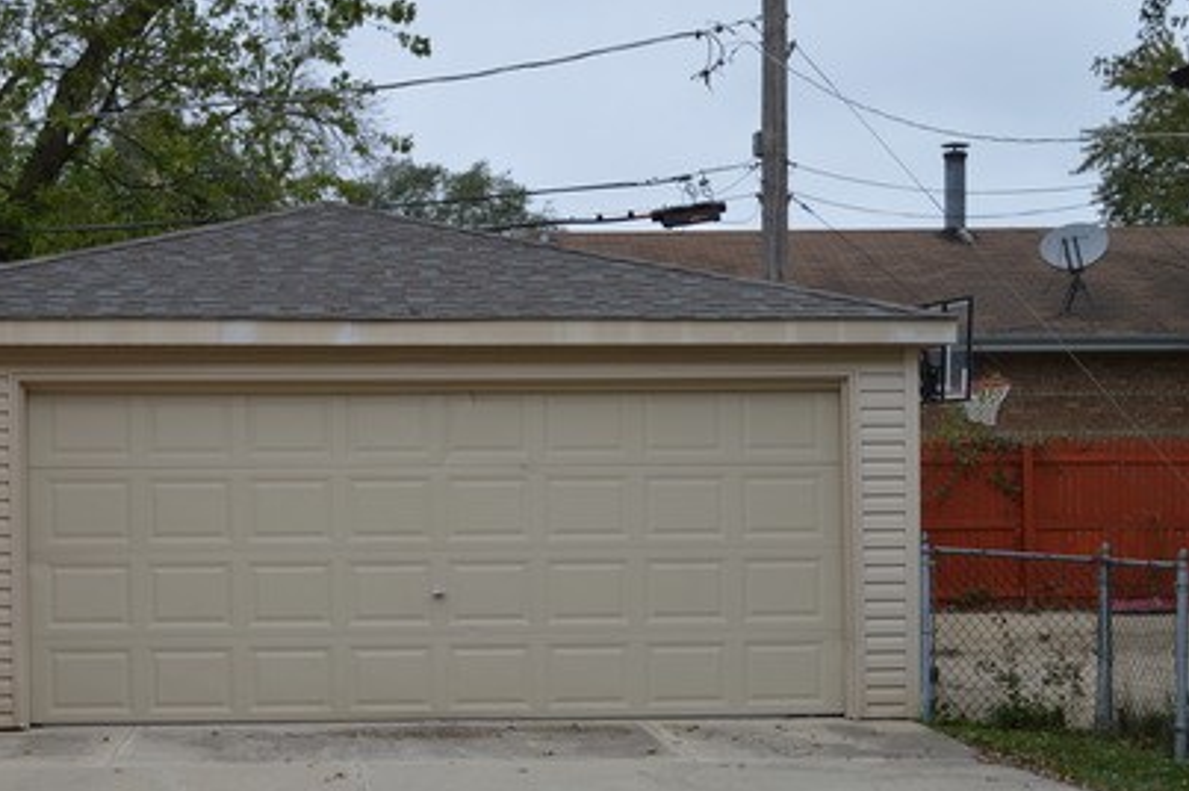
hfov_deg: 32.1
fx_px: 2046
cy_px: 452
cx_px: 398
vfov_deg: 21.9
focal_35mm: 62
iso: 100
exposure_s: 1/160
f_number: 6.3
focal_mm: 26
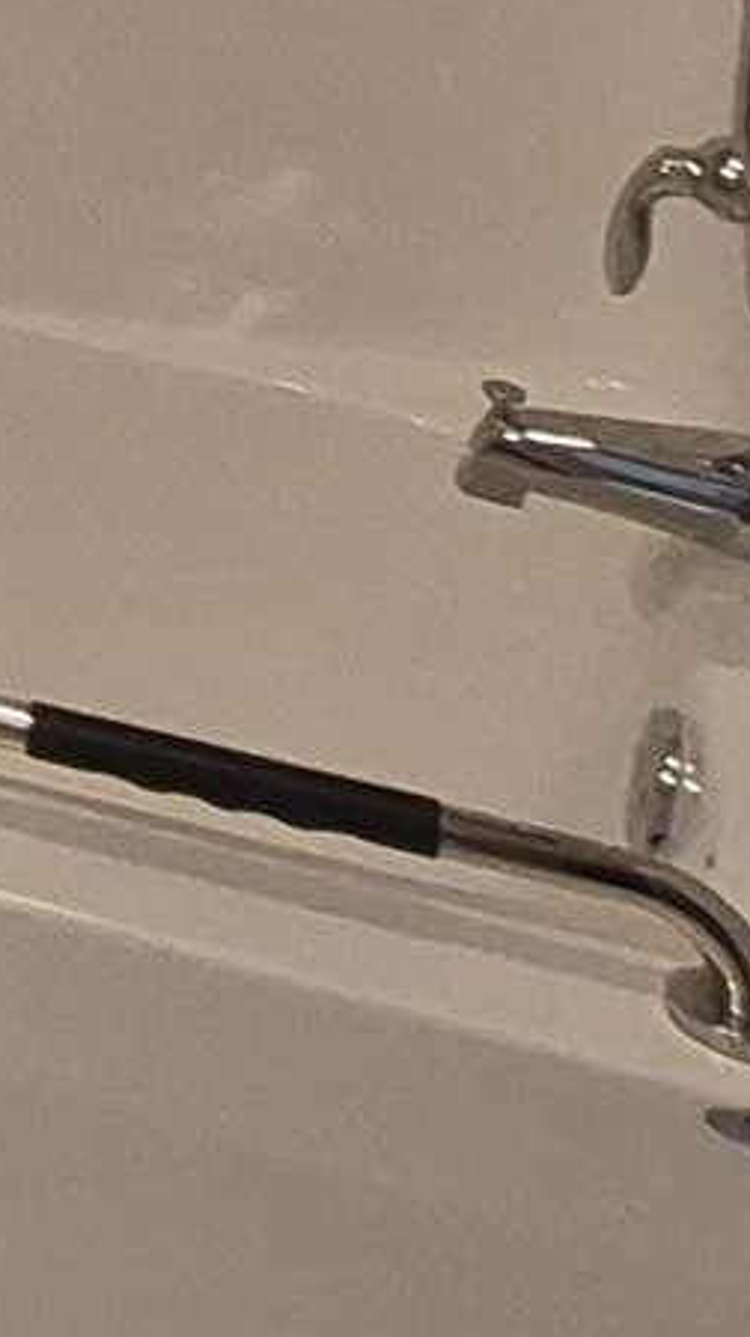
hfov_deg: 8.2
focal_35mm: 97
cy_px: -825
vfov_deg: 18.7
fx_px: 3435
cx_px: -2113
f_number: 2.2
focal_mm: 1.74
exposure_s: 1/60
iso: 500
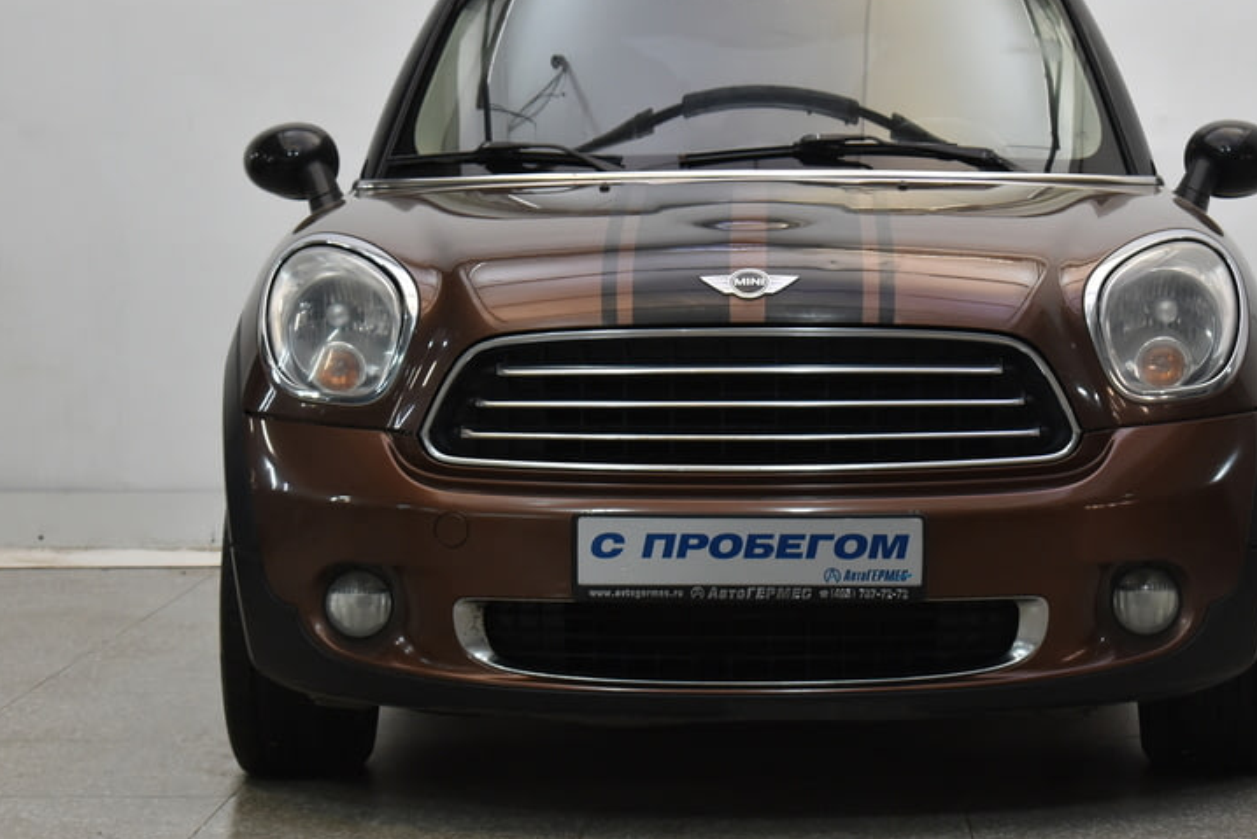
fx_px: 3620
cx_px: 736
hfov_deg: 19.7
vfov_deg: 13.2
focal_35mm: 104
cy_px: 364
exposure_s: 1/50
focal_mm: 55
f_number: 5.6
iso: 900
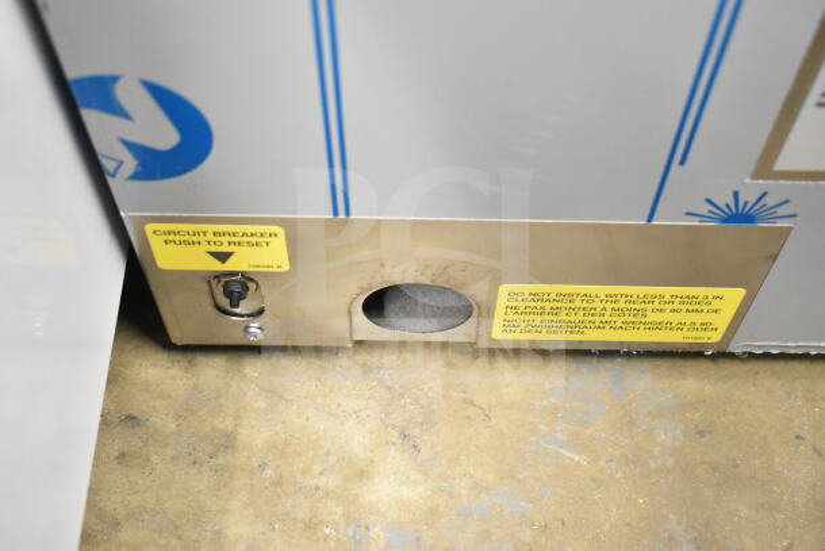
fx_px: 1169
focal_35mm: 51
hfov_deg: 38.9
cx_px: 412
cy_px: 276
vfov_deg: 26.5
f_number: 4.5
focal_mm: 34
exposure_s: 1/50
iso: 7200
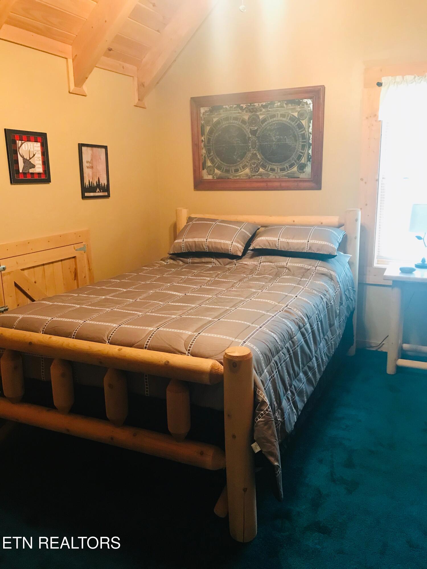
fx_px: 461
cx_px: 214
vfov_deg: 63.4
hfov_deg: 49.7
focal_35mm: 28
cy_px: 284
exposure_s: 1/15
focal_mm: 3.99
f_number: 1.8
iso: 100
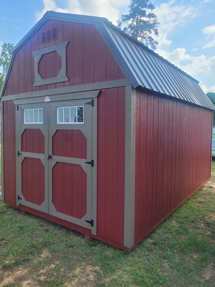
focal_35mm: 26
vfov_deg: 67.3
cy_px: 144
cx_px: 108
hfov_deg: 53.1
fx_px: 215
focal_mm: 5.4
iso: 40
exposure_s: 1/744
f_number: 1.8
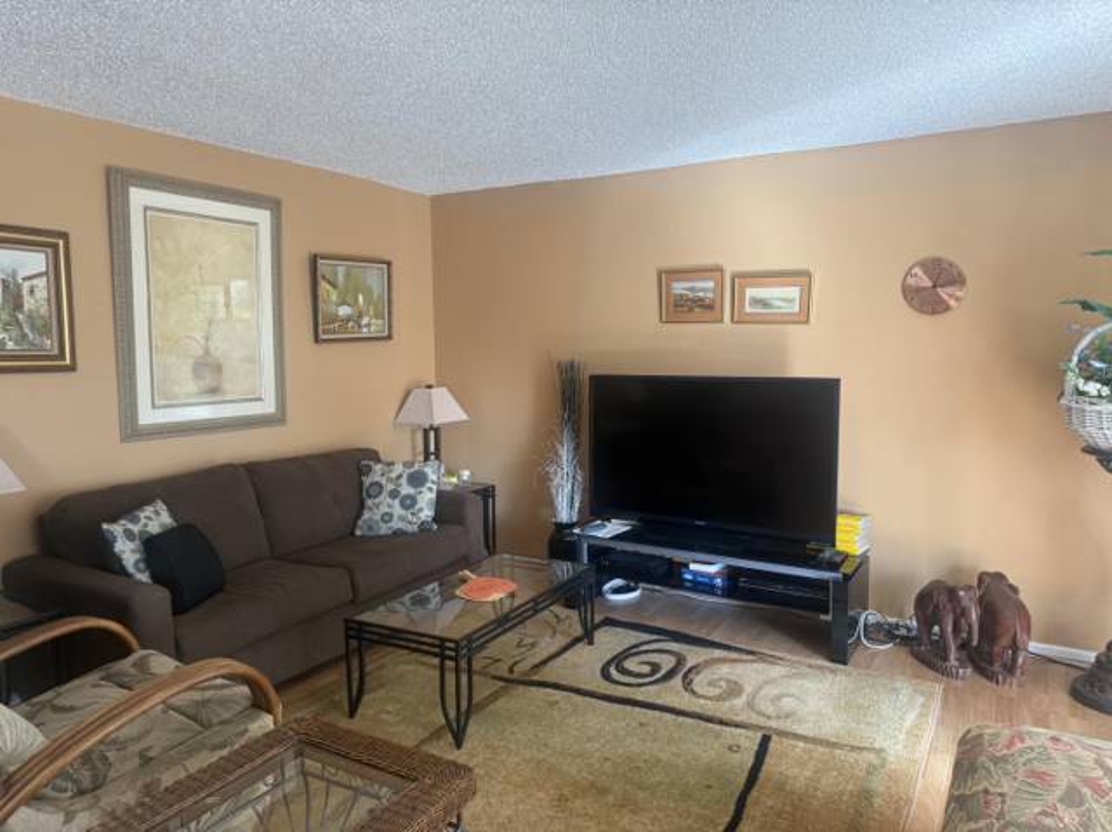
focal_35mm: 24
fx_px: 770
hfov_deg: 71.6
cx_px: 556
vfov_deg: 56.8
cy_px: 416
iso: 160
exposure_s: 1/60
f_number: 1.78
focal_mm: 6.76
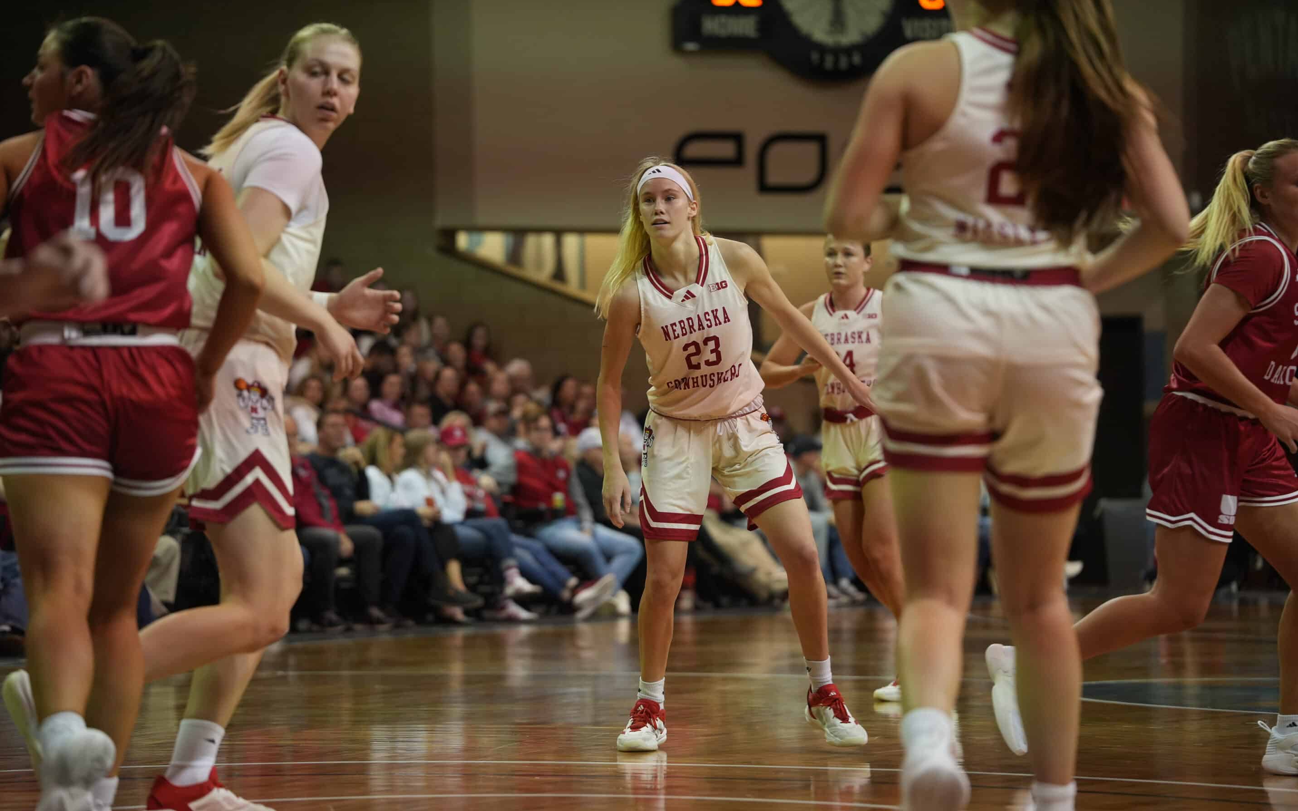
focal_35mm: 122
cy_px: 376
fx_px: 4315
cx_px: 646
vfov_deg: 10.7
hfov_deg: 17.1
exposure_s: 1/1000
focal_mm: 119
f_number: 2.8
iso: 1250
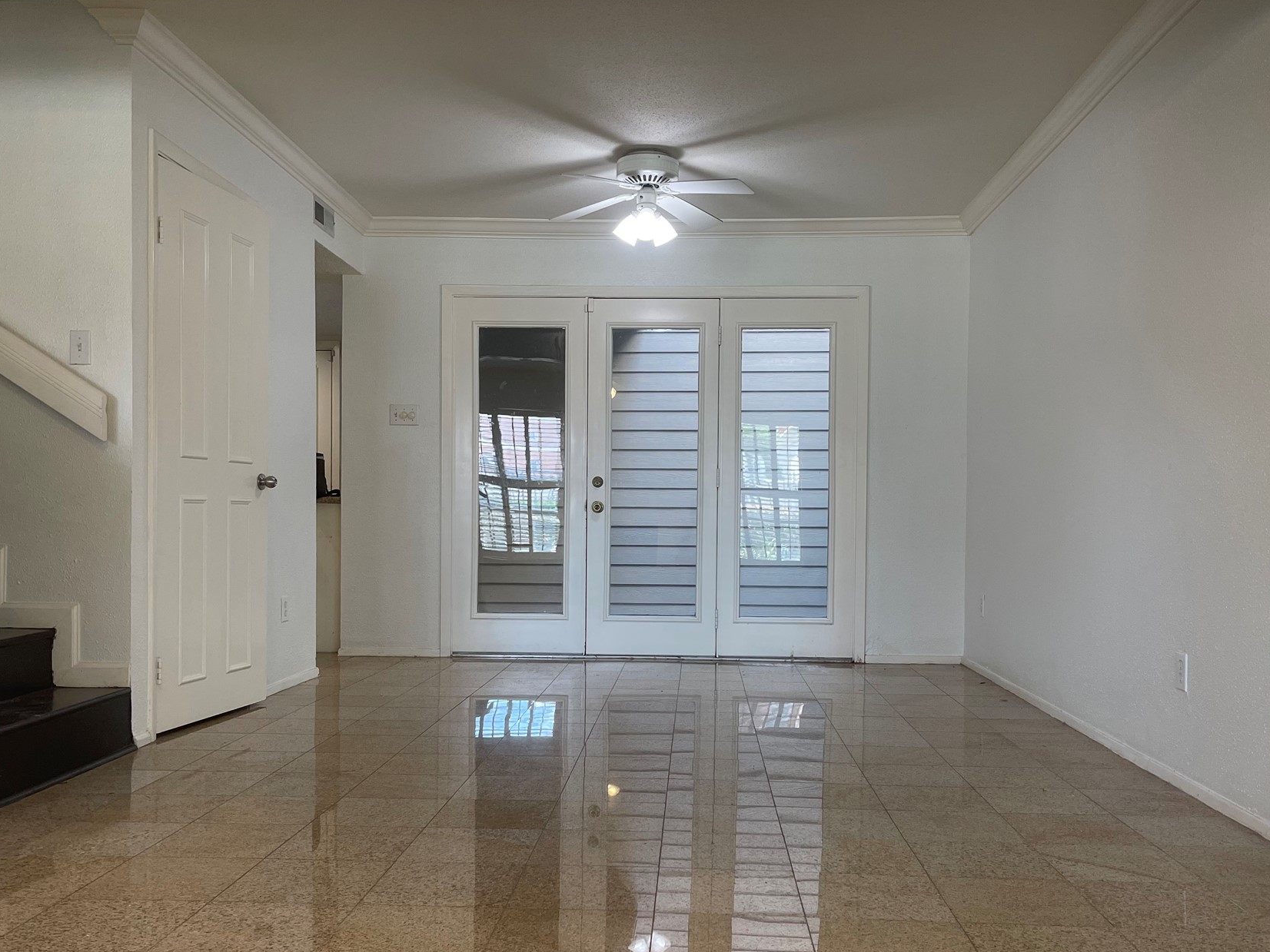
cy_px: 522
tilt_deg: -0.5
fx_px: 1137
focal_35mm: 31
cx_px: 637
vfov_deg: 45.4
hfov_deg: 58.4
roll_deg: -0.3
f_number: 1.6
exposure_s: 1/120
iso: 100
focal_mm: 5.1
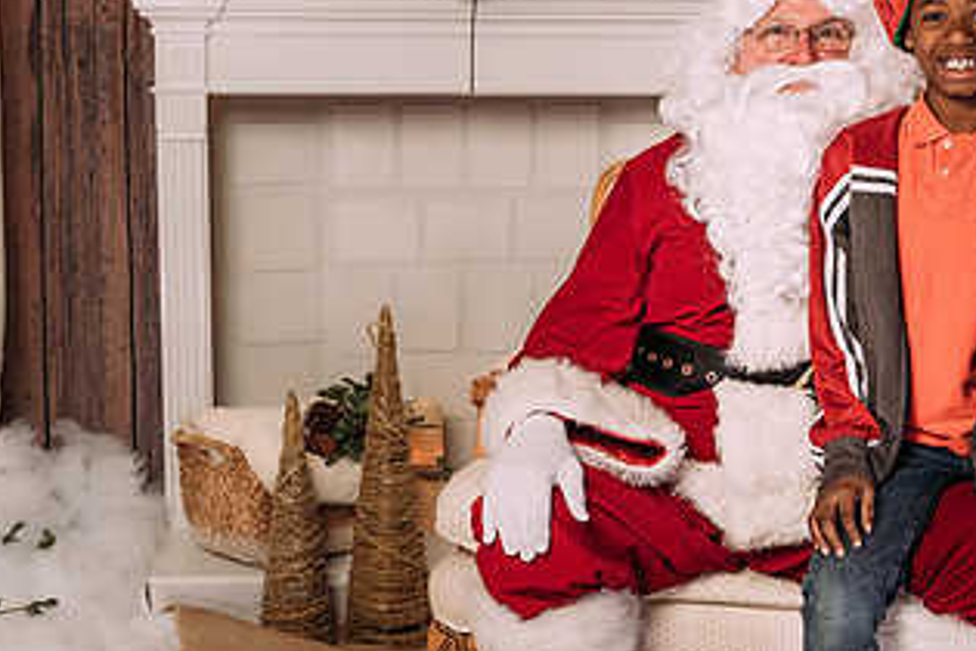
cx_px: 543
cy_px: 310
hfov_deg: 28.8
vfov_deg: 19.5
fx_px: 1898
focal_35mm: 70
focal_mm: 35
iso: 100
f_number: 5
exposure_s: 1/100
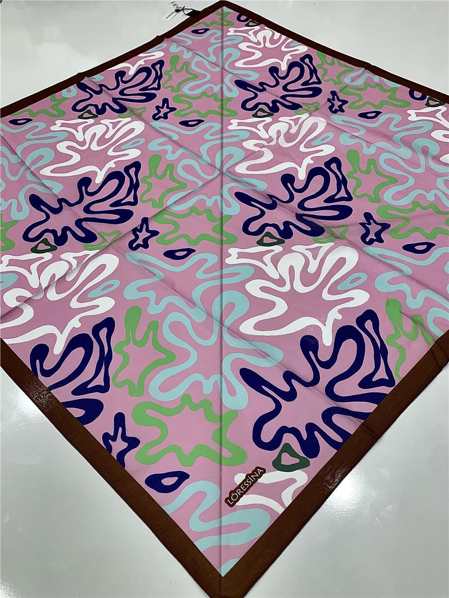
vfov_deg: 67.3
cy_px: 299
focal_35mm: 26
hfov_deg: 53.1
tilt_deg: -54.9
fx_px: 450
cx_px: 224
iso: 50
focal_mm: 4.25
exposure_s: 1/100
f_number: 1.8
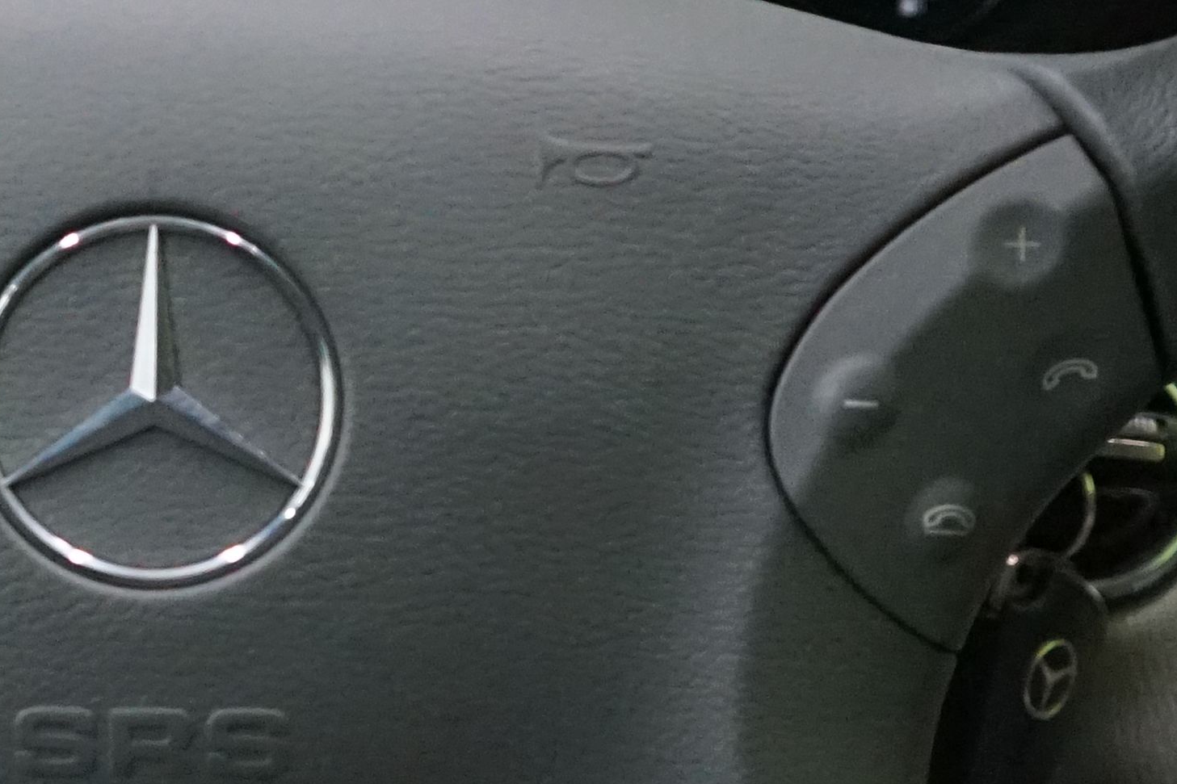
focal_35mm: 140
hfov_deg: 14.5
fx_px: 4576
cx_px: 116
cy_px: 245
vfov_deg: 9.8
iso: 6400
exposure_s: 1/125
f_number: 4
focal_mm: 34
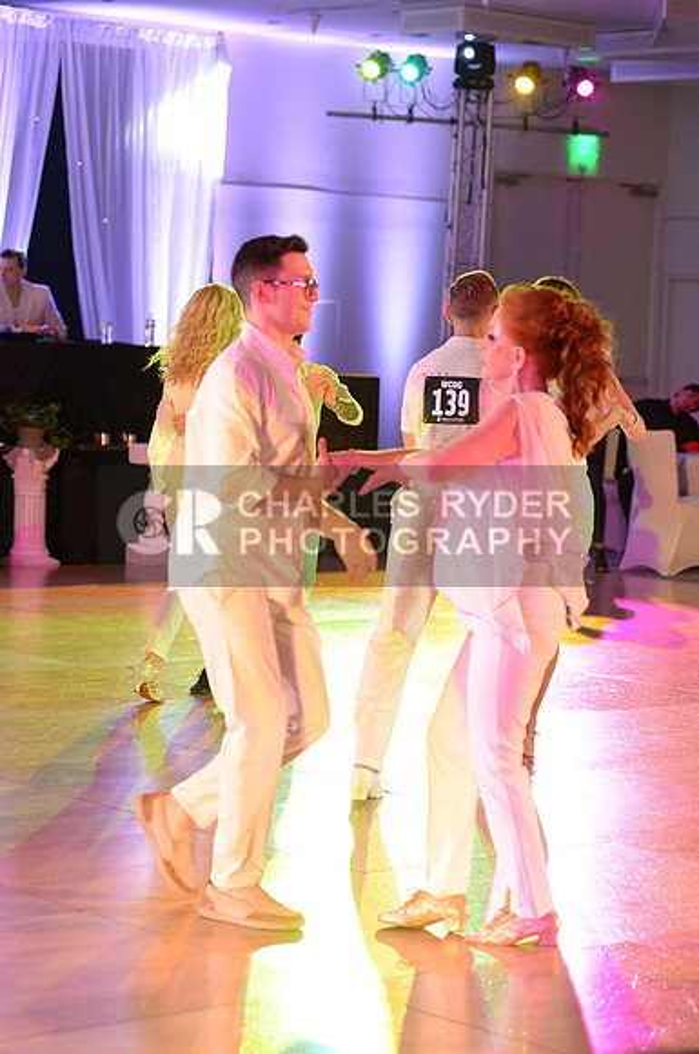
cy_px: 527
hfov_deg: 14.8
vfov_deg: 22.2
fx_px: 2687
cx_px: 350
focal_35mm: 92
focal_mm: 92
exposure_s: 1/250
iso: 3200
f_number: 4
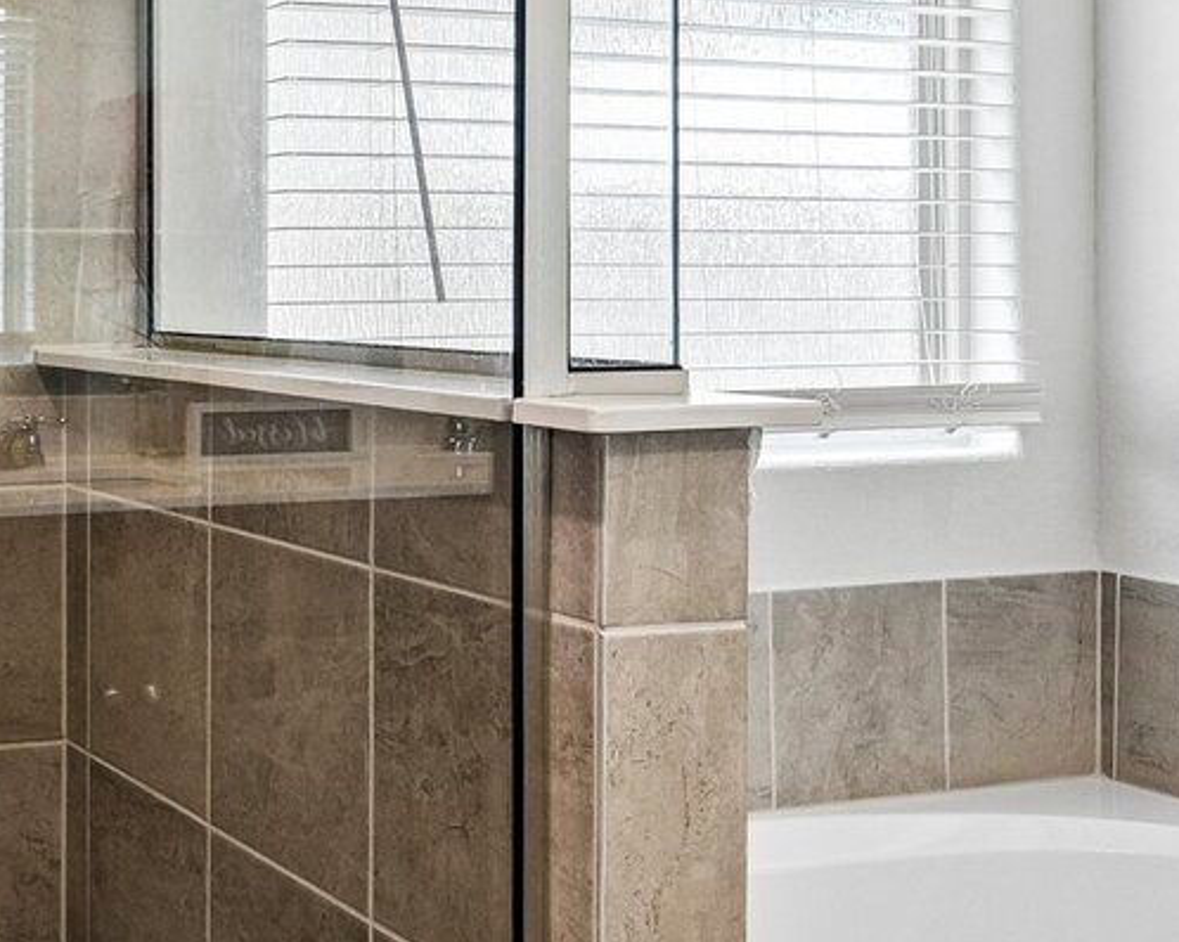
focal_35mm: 55
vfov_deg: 27.3
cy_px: 275
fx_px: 1918
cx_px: -36
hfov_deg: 31.3
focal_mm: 18
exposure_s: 1/20
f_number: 8
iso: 1100
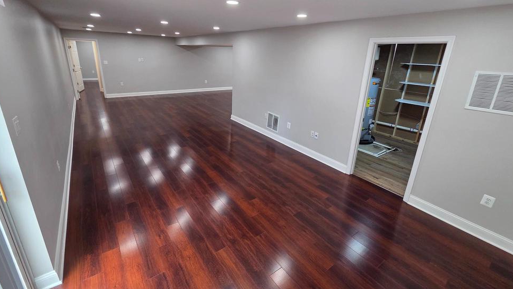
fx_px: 204
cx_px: 257
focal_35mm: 15
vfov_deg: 70.3
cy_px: 127
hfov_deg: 103.0
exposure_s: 1/120
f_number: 2.2
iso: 250
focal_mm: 2.2
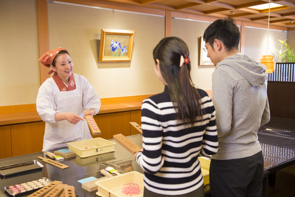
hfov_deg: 50.7
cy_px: 98
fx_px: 311
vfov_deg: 35.1
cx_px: 148
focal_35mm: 38
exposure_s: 1/20
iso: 250
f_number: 3.5
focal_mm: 38
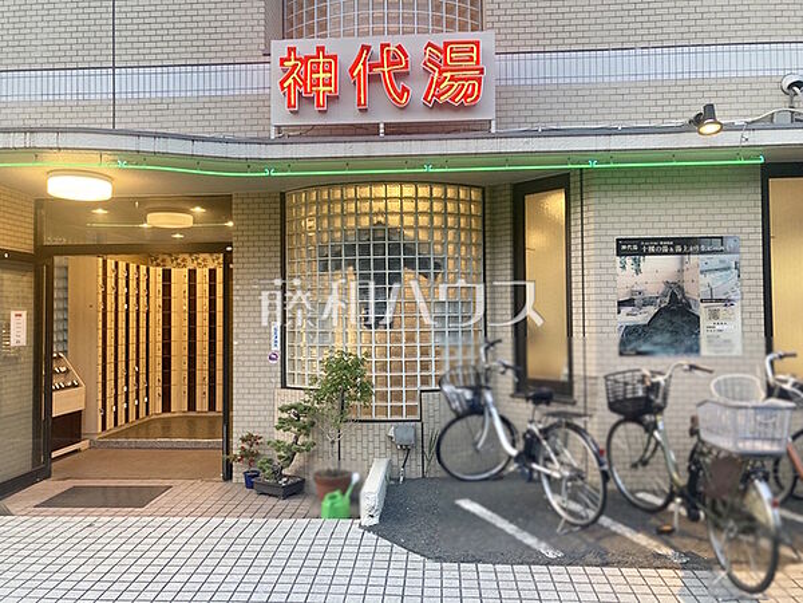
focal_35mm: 28
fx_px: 650
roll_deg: +0.7
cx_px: 402
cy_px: 302
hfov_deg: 63.4
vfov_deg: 49.7
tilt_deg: +1.1
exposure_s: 1/50
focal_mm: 3.99
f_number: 1.8
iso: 80
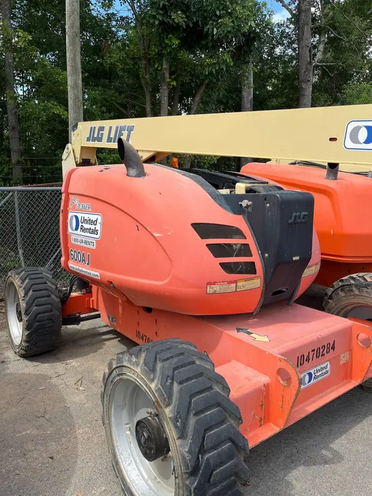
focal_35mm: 26
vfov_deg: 67.3
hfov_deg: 53.1
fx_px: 372
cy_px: 248
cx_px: 186
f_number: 1.6
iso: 50
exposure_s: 1/1404
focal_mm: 5.1
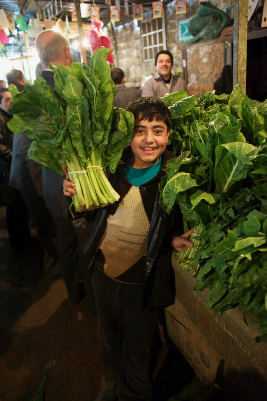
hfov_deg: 41.1
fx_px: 356
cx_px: 134
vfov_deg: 58.7
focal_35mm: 32
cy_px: 200
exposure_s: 1/25
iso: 4000
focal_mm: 32
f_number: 3.5
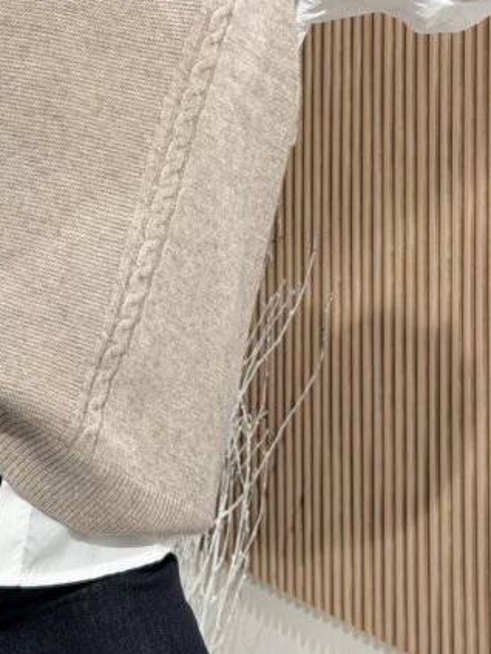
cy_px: 82
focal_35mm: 116
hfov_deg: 12.6
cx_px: -6
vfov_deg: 16.8
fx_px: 2194
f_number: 1.78
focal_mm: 6.76
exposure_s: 1/100
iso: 64
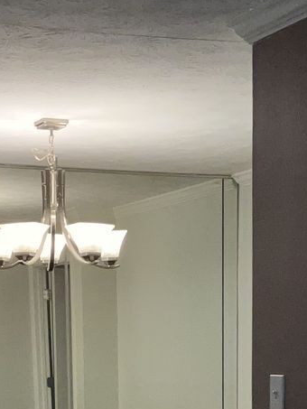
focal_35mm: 96
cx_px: 144
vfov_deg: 19.1
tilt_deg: -8.6
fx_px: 1135
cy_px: 515
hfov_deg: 15.4
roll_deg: +0.9
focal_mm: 3
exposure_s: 1/60
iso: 40
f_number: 1.8
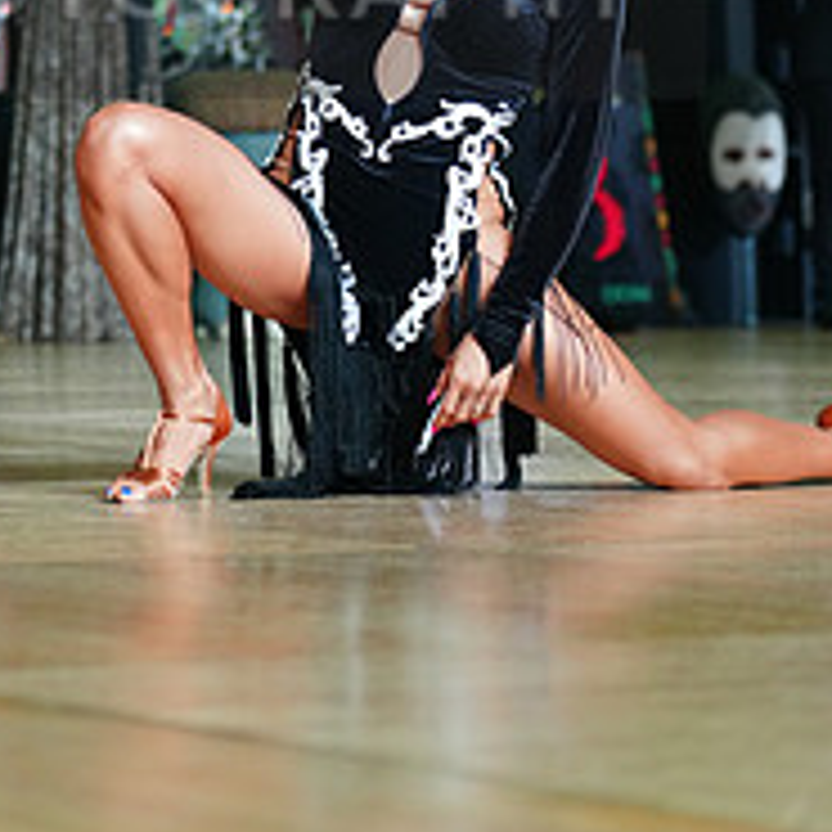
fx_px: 5085
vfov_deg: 9.3
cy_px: -49
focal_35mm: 187
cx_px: 88
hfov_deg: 9.3
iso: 2000
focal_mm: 70
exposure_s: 1/250
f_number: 2.8
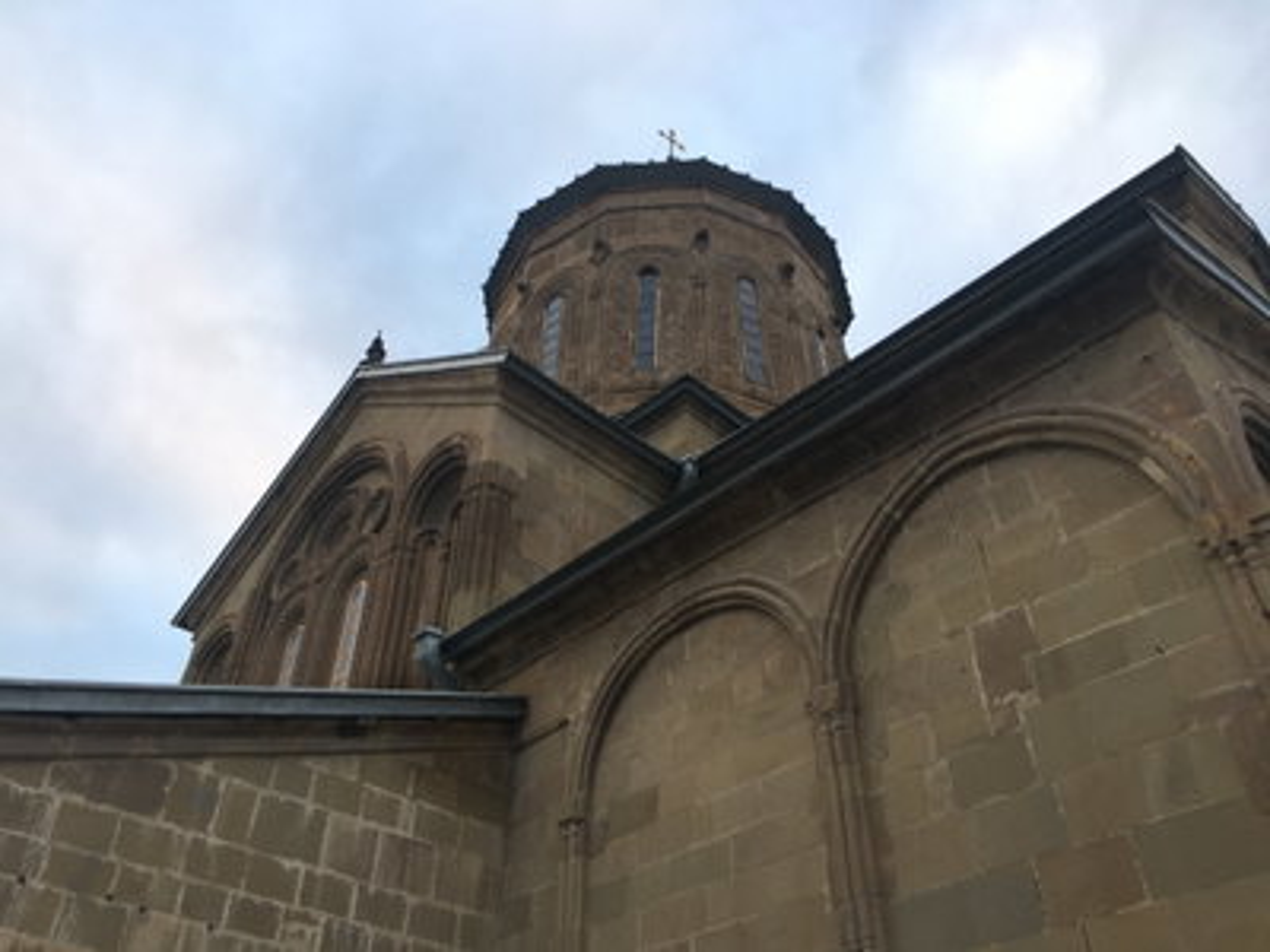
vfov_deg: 48.2
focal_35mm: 29
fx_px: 1064
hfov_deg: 61.7
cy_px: 476
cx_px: 635
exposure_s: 1/53
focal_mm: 4.15
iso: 25
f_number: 2.2
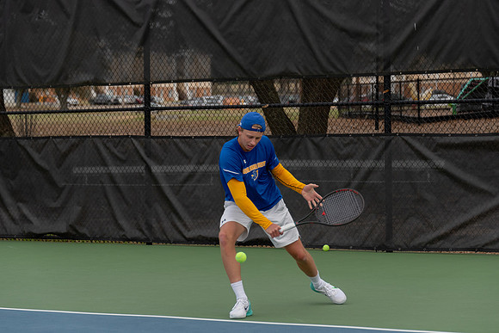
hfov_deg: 16.4
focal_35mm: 125
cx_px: 261
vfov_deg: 11.0
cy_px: 166
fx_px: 1736
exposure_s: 1/1250
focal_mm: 116
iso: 640
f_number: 5.6
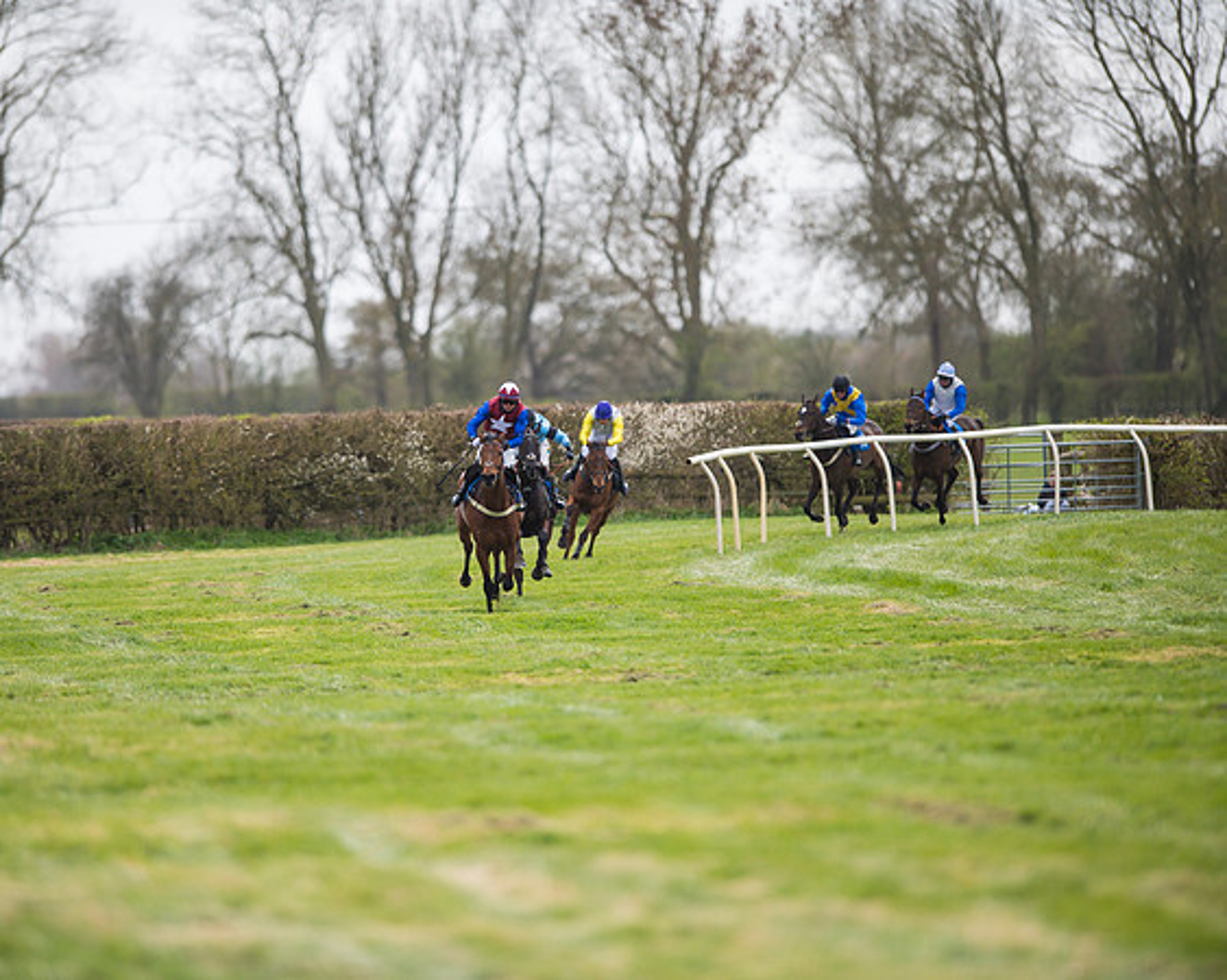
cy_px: 490
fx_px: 16373
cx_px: 489
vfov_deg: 3.4
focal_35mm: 451
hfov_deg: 4.3
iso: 400
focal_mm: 400
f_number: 3.5
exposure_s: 1/3200
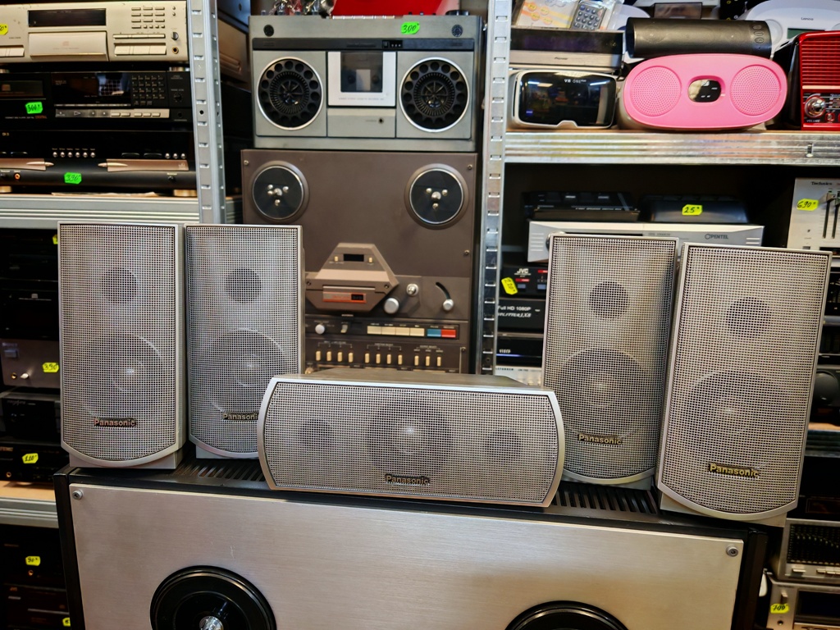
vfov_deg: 51.4
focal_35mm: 27
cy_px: 315
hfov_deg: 65.3
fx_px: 655
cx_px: 420
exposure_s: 1/33
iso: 800
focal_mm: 6.67
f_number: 1.9
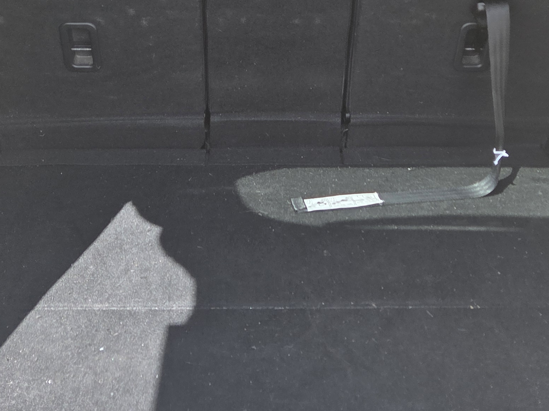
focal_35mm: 59
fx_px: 936
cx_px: 272
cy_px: 32
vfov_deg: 24.0
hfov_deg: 32.7
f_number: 1.8
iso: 80
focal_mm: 5.4
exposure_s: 1/1093
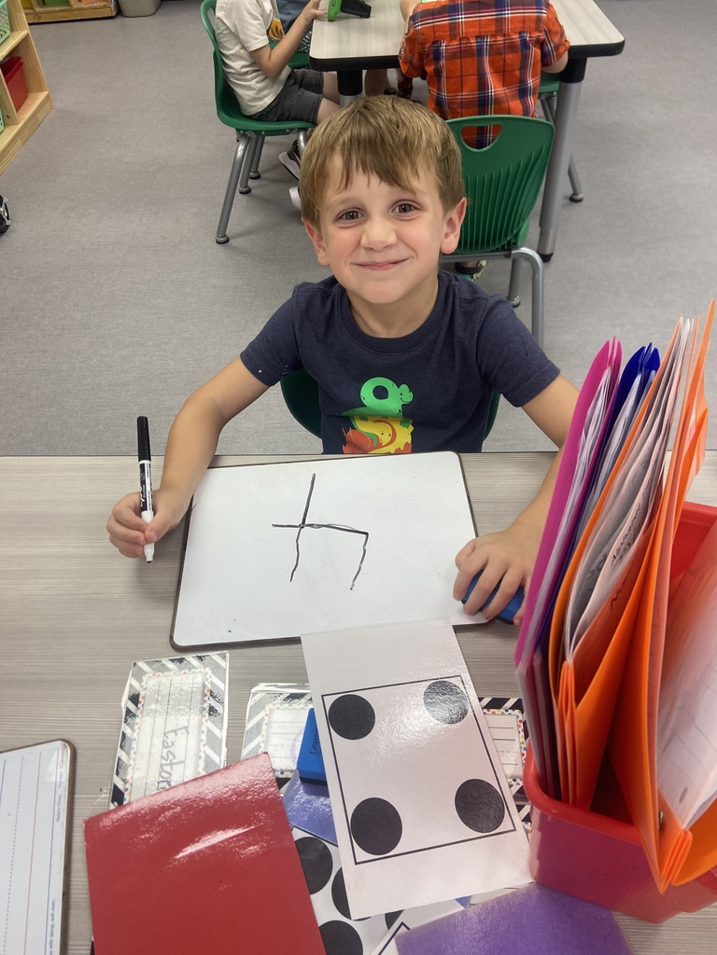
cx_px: 358
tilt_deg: -46.3
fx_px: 718
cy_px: 478
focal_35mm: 26
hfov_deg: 53.1
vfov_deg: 67.3
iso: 100
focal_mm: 4.25
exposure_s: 1/120
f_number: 1.8
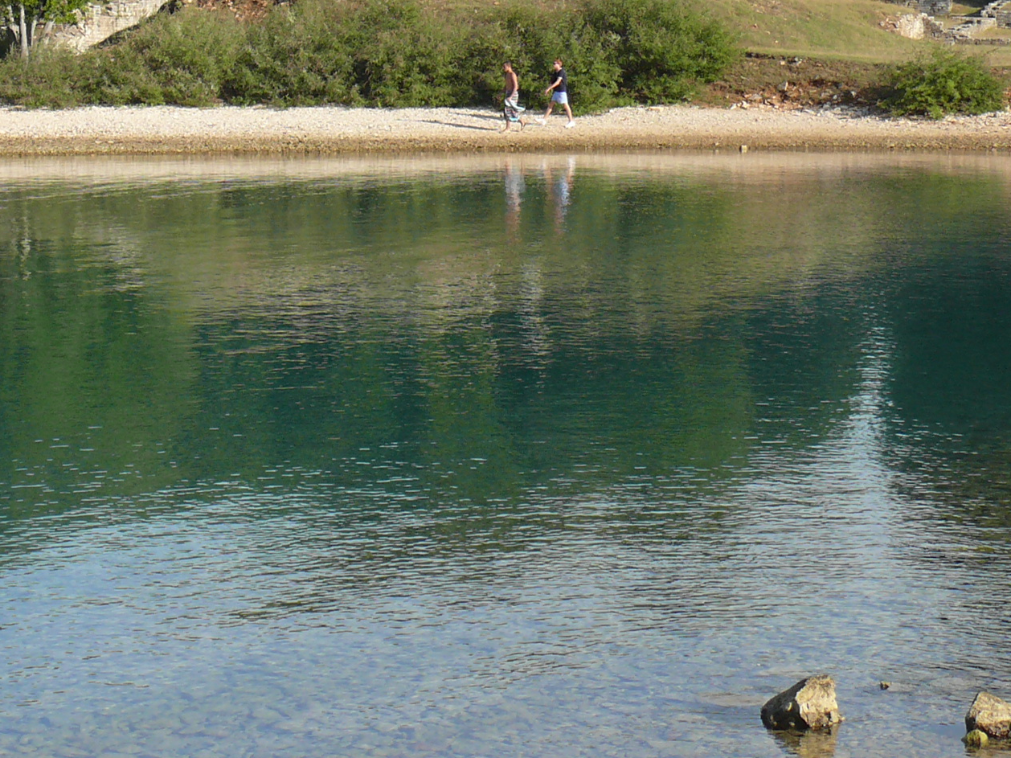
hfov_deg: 17.3
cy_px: 188
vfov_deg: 12.9
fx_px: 3329
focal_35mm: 114
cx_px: 397
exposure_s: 1/500
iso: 100
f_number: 4
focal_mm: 10.5
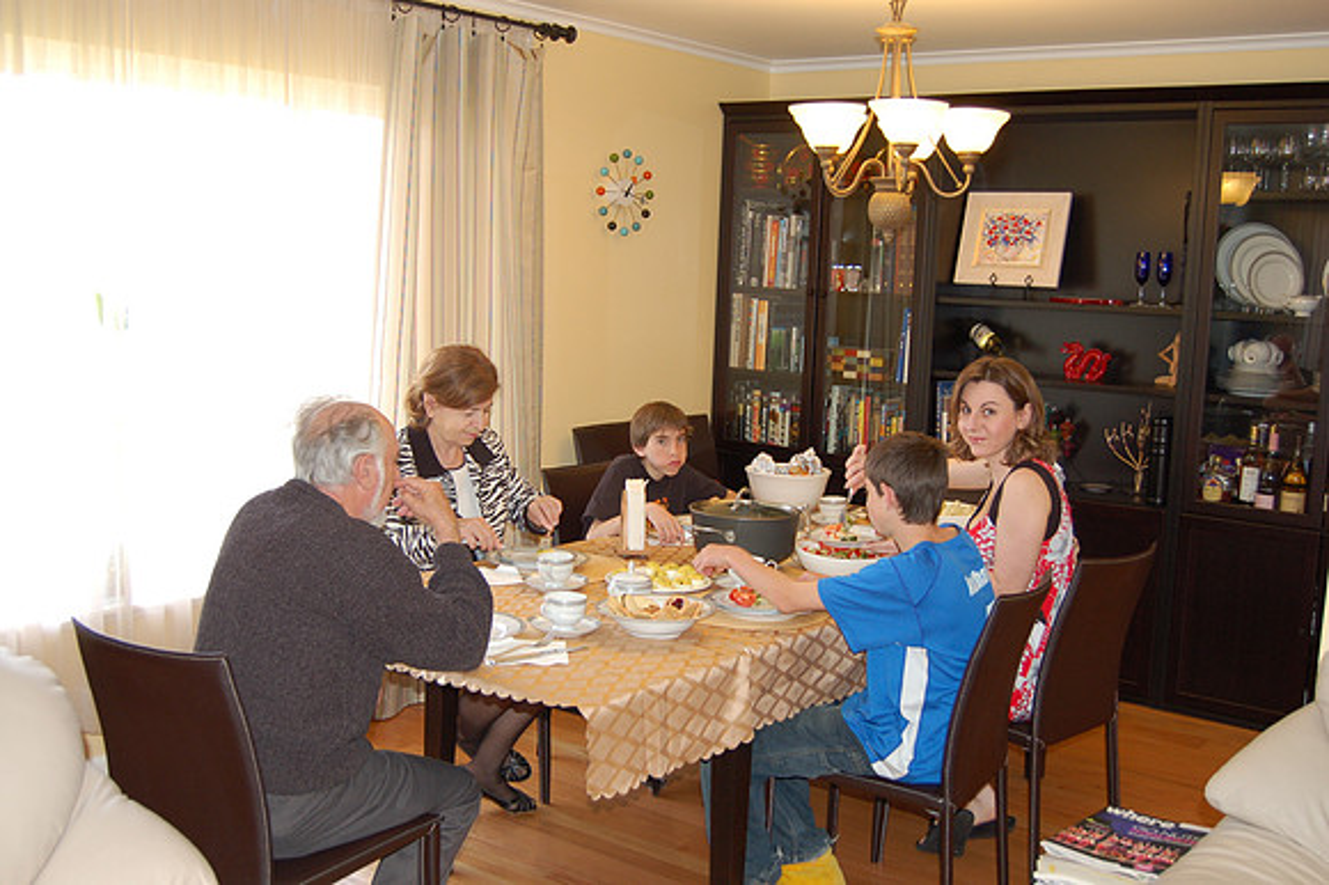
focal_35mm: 39
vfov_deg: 34.2
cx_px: 664
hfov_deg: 49.6
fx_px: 1439
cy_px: 442
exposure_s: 1/60
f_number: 4
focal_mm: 26
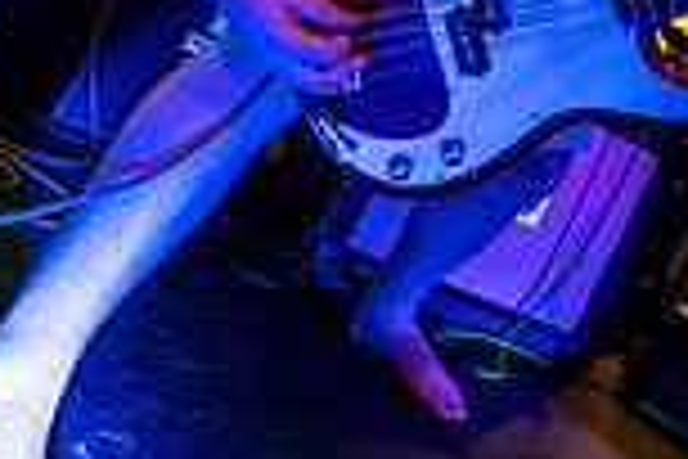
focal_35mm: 53
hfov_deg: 36.5
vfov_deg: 23.7
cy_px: -65
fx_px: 1013
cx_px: 526
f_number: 2.8
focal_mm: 14
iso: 3200
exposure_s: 1/160
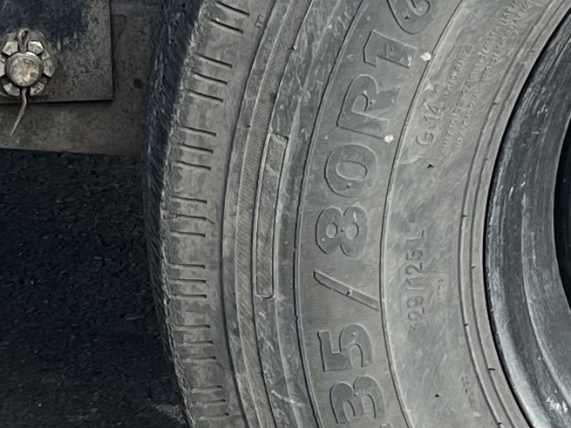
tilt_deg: -26.2
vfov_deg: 9.2
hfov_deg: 12.3
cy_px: 398
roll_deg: +1.2
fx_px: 2639
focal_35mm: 160
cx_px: 111
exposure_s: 1/537
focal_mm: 5.1
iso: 50
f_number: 1.6
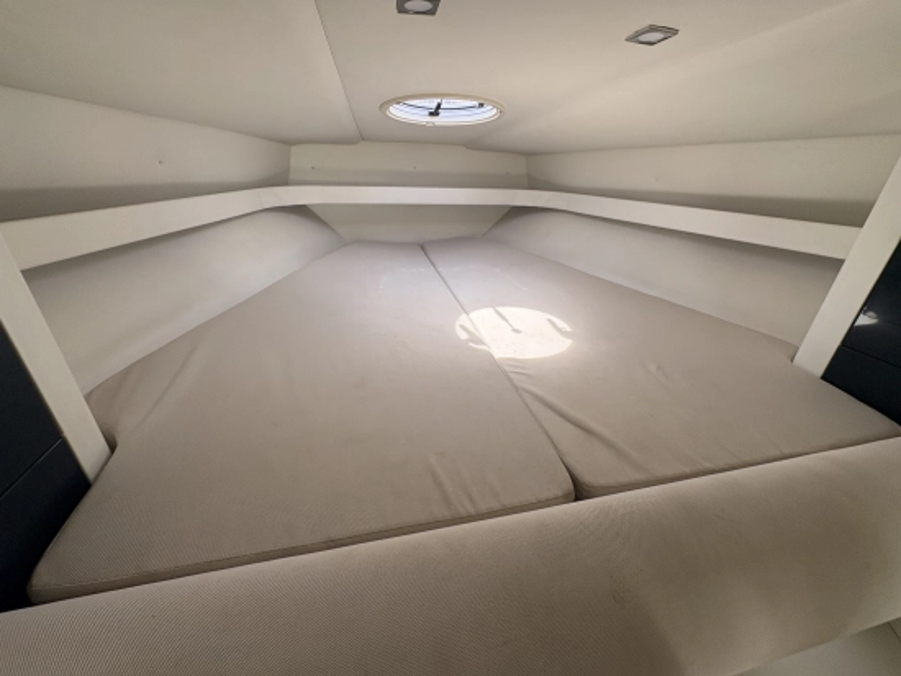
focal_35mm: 14
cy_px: 338
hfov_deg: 102.0
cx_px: 450
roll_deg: -2.2
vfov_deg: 85.7
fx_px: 365
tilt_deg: -22.3
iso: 64
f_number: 2.2
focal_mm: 2.22
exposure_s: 1/132
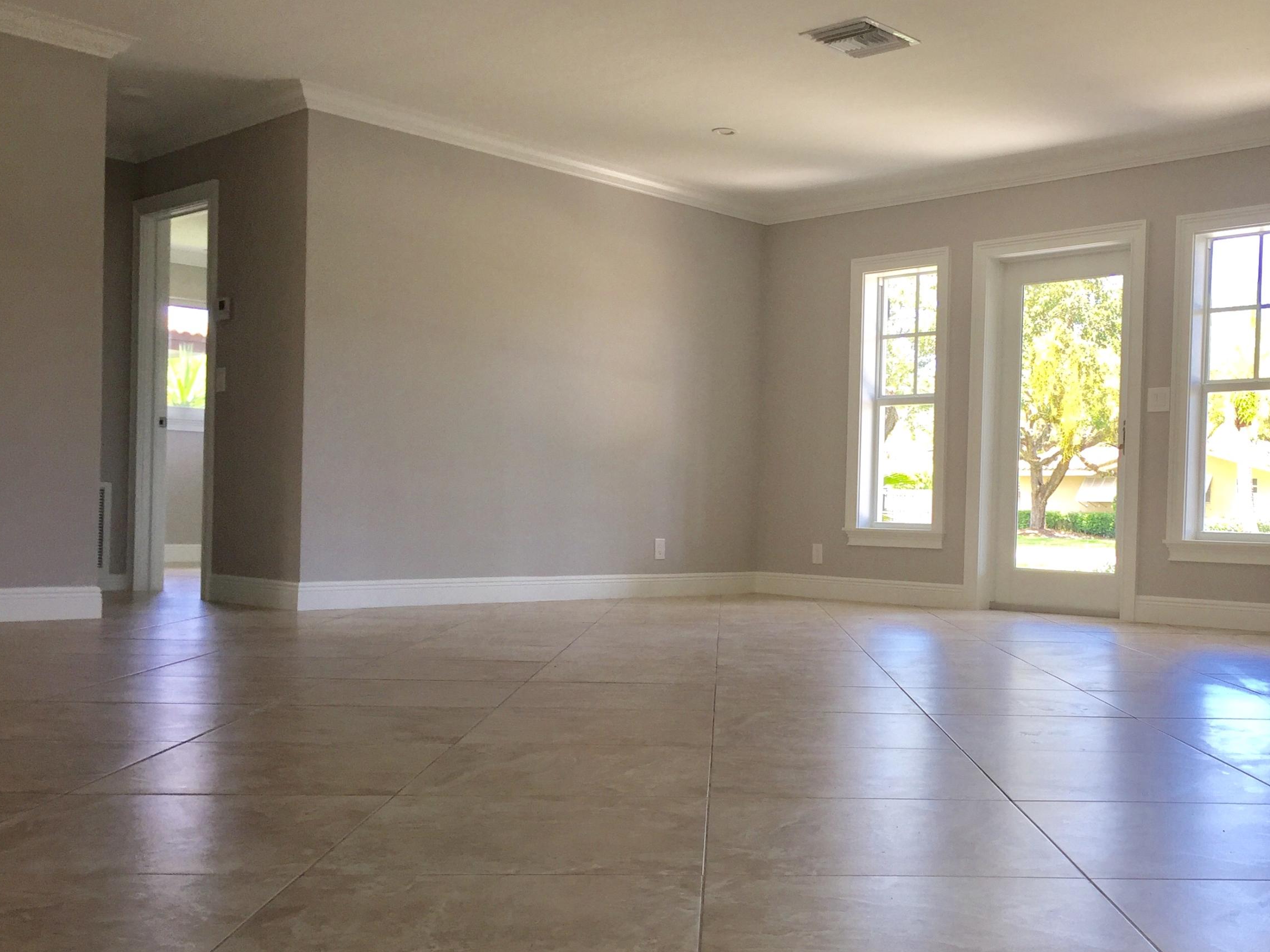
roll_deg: -2.4
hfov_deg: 48.3
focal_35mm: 38
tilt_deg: -2.1
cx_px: 828
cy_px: 534
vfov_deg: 37.7
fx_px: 1394
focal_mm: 4.15
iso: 40
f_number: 2.2
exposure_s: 1/60
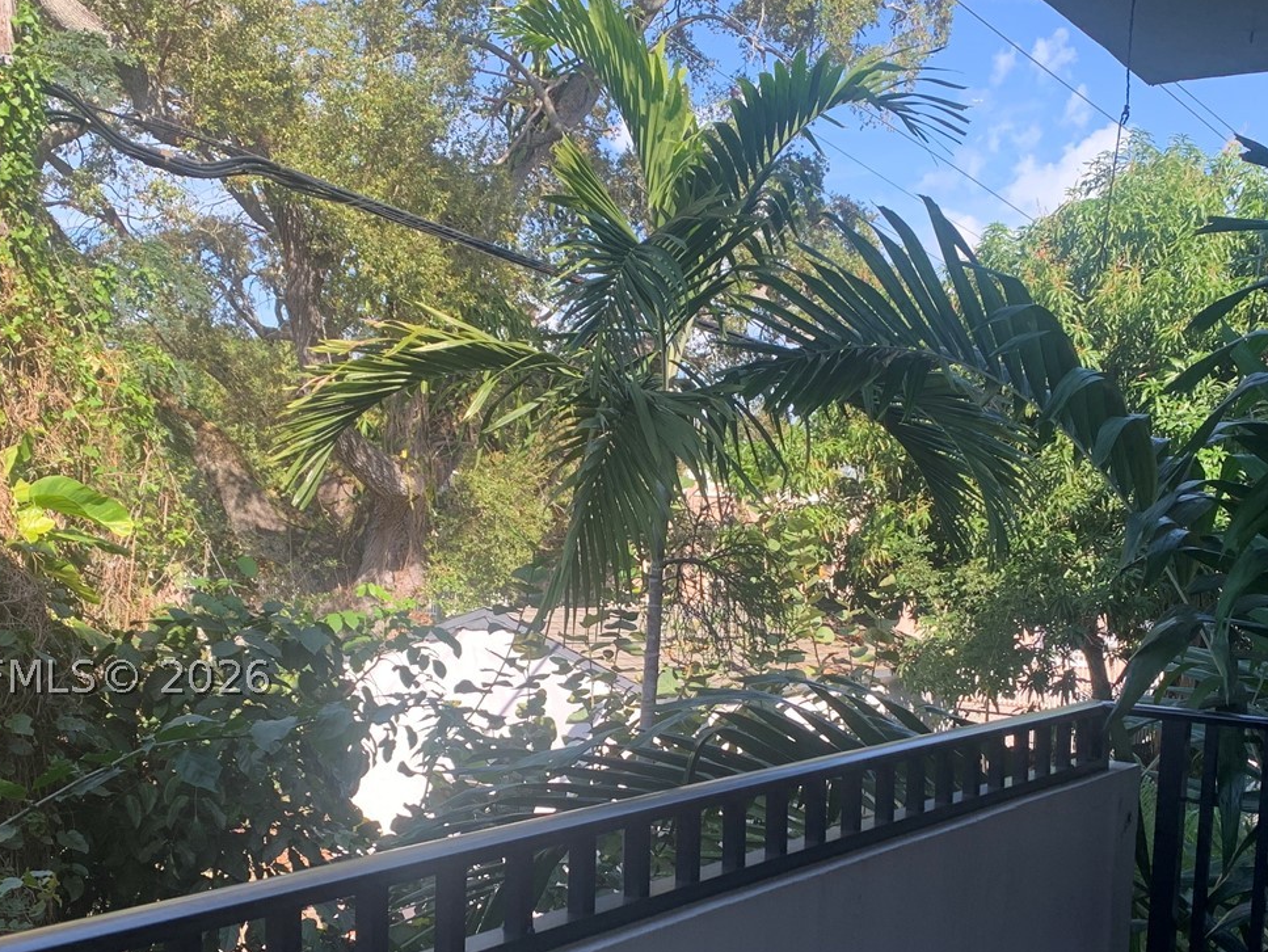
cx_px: 673
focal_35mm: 43
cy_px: 677
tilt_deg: -7.6
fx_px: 1576
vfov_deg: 33.2
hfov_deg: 43.8
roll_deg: -2.9
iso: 25
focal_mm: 4.25
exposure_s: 1/392
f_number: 1.8
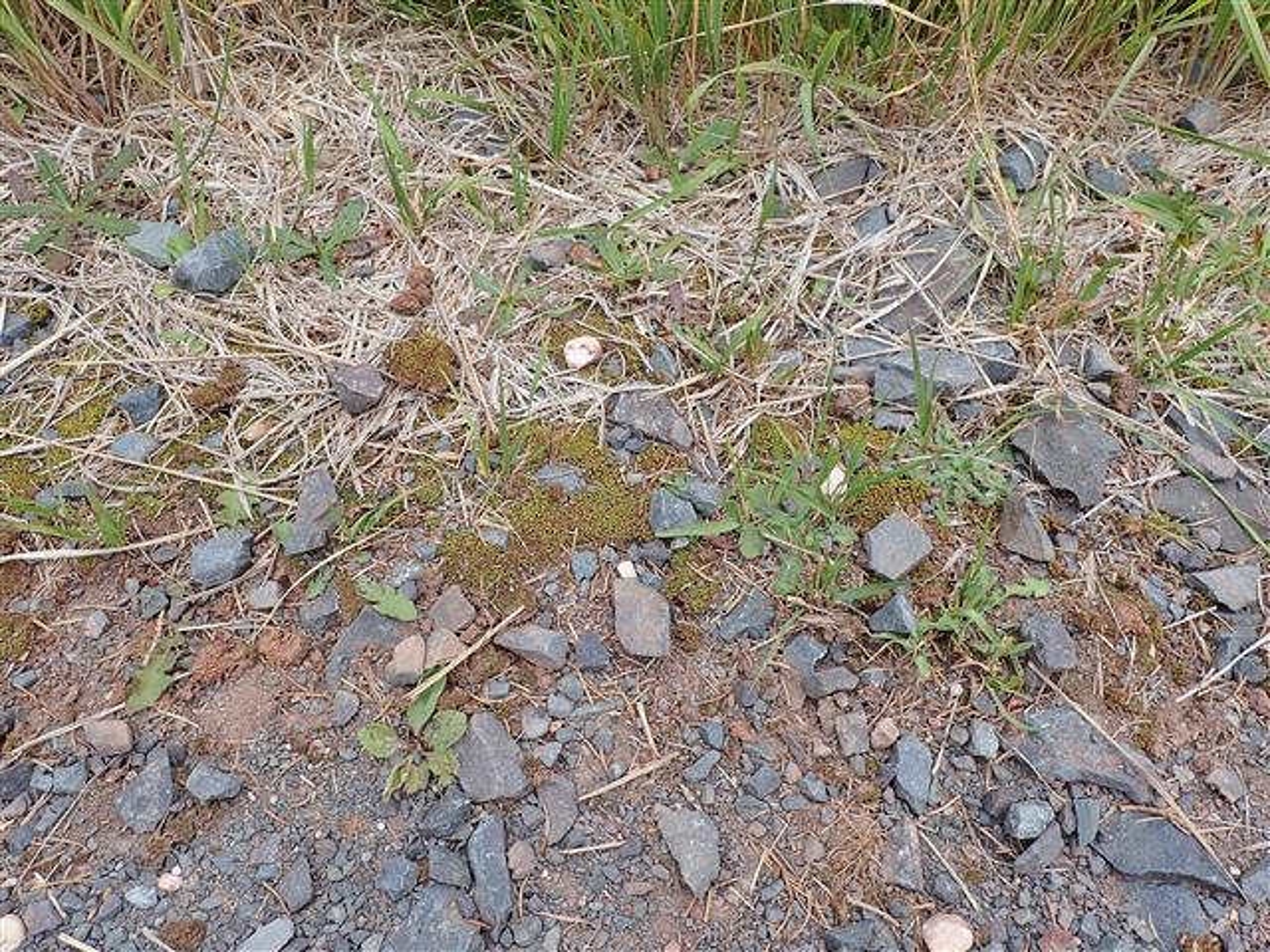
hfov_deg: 69.4
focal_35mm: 25
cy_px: 476
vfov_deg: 54.9
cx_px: 635
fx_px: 917
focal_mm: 4.5
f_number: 2.8
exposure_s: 1/200
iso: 100
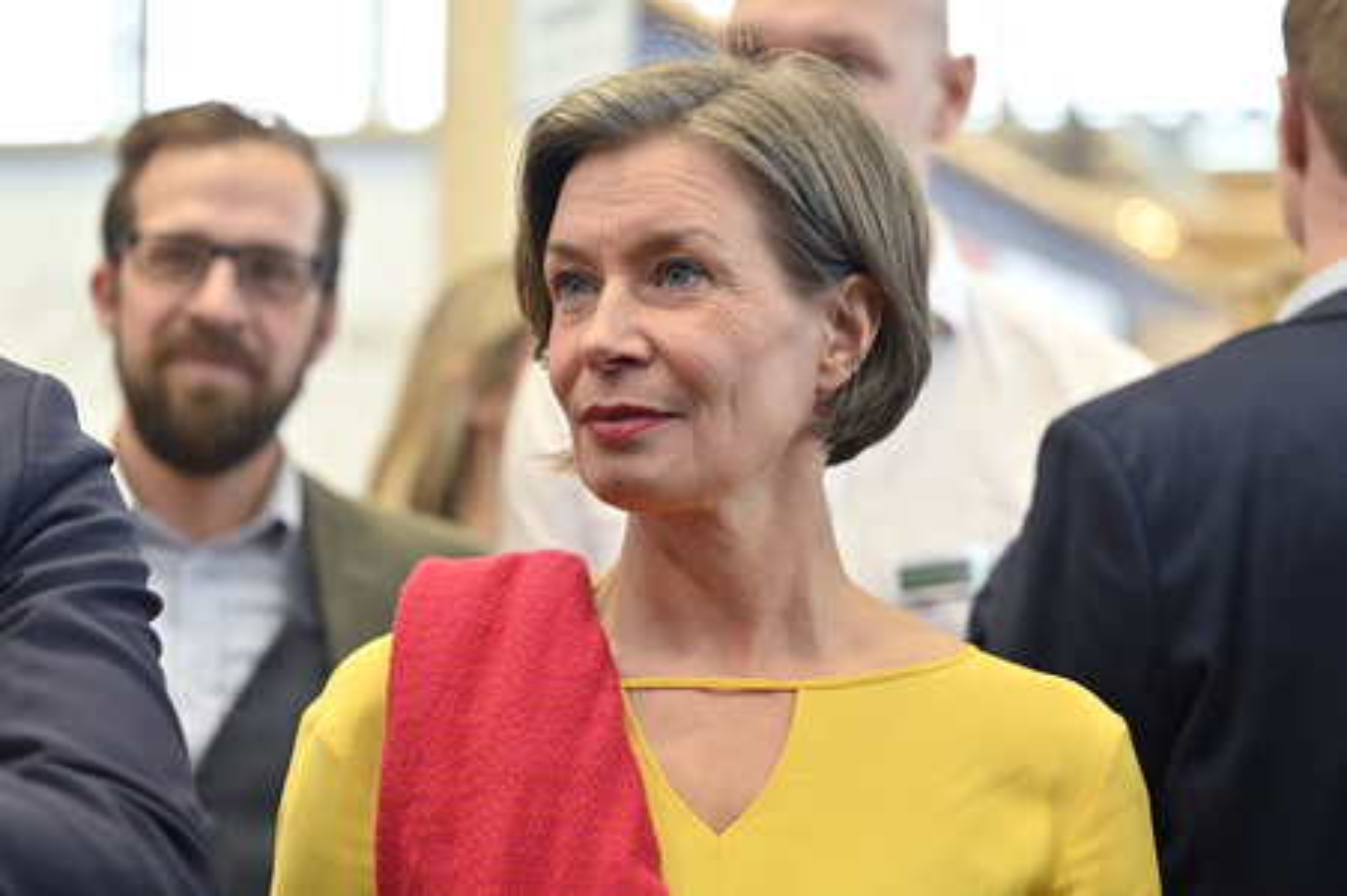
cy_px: 448
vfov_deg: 17.7
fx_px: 2879
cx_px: 674
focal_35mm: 77
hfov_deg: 26.3
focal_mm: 77
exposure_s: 1/500
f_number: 2.8
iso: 1600
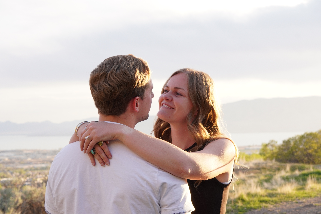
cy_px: 107
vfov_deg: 16.6
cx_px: 160
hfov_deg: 24.6
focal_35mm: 82
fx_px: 736
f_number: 9
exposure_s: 1/125
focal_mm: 55
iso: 500
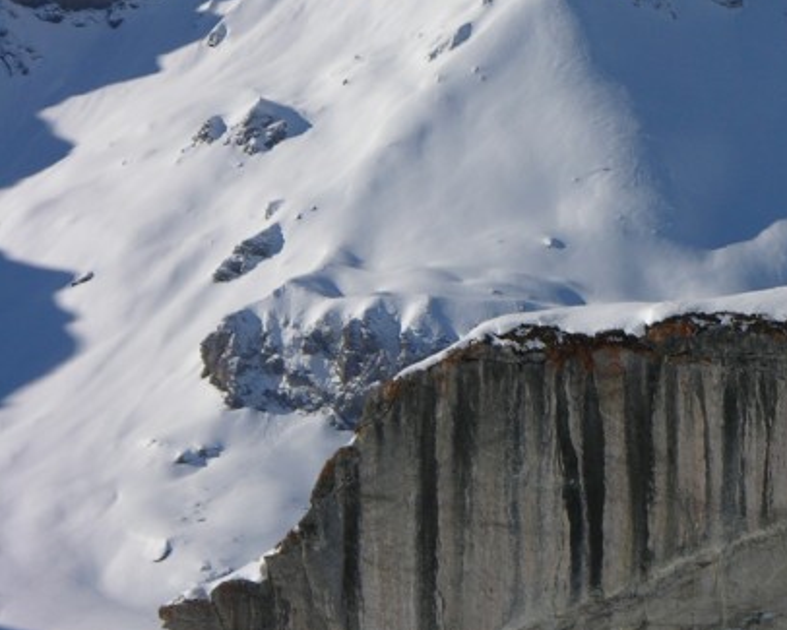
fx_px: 8597
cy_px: 380
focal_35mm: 369
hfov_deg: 5.2
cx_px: 991
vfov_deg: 4.2
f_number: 6.9
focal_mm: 37.7
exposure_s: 1/463
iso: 50
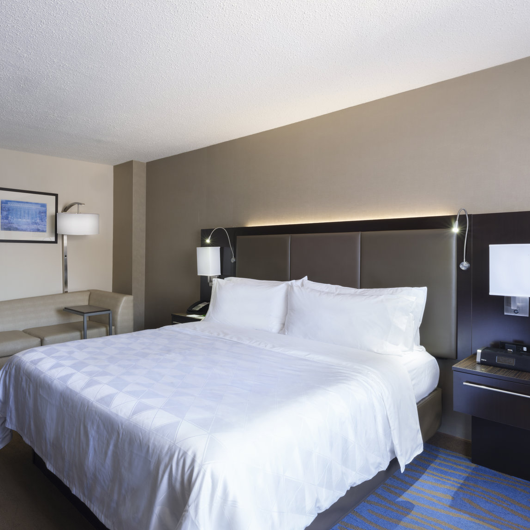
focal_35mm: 22
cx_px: 234
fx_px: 381
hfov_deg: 69.4
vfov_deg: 69.6
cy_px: 263
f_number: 26
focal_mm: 23
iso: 160
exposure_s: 15
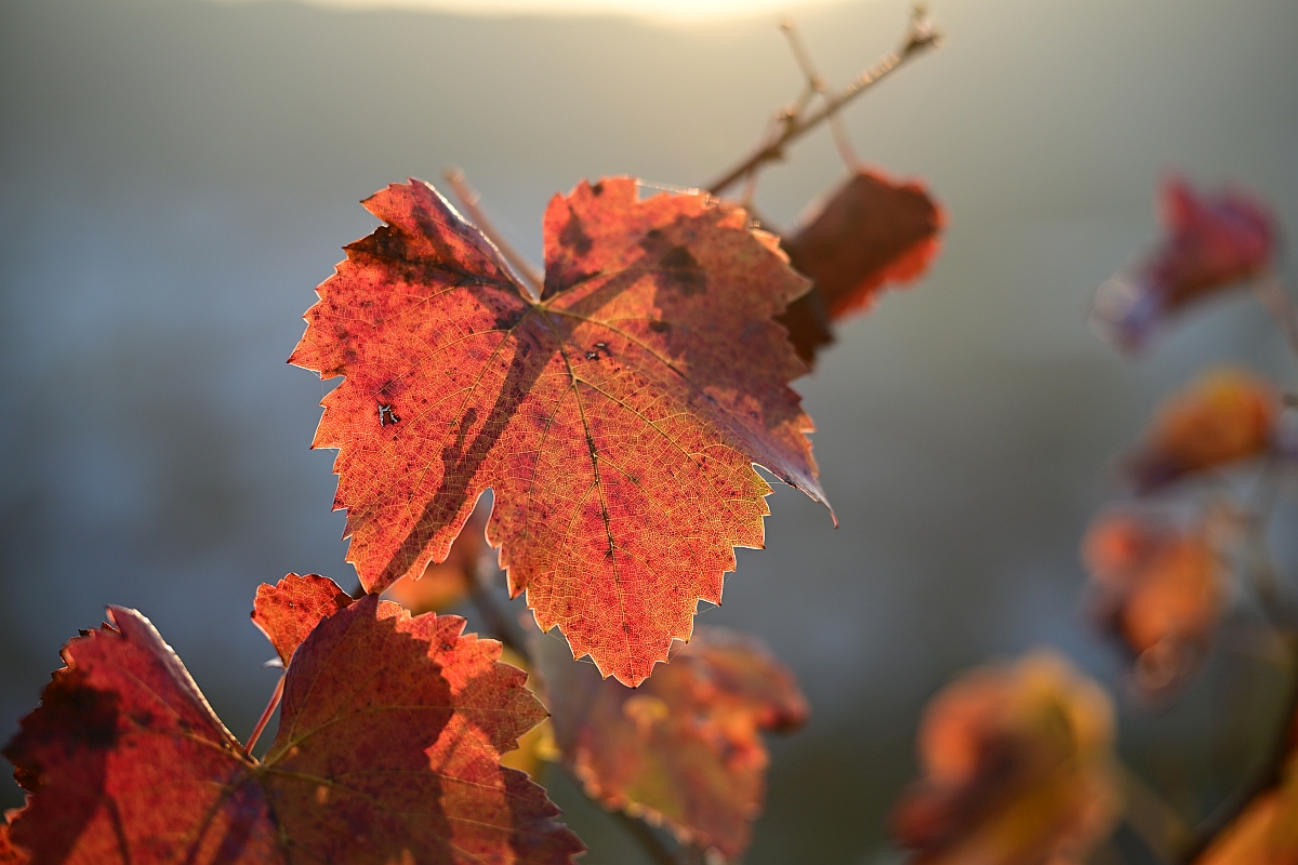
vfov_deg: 14.3
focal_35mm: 96
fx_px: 3461
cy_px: 432
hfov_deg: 21.2
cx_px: 649
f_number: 2.7
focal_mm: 96
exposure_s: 1/500
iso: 100
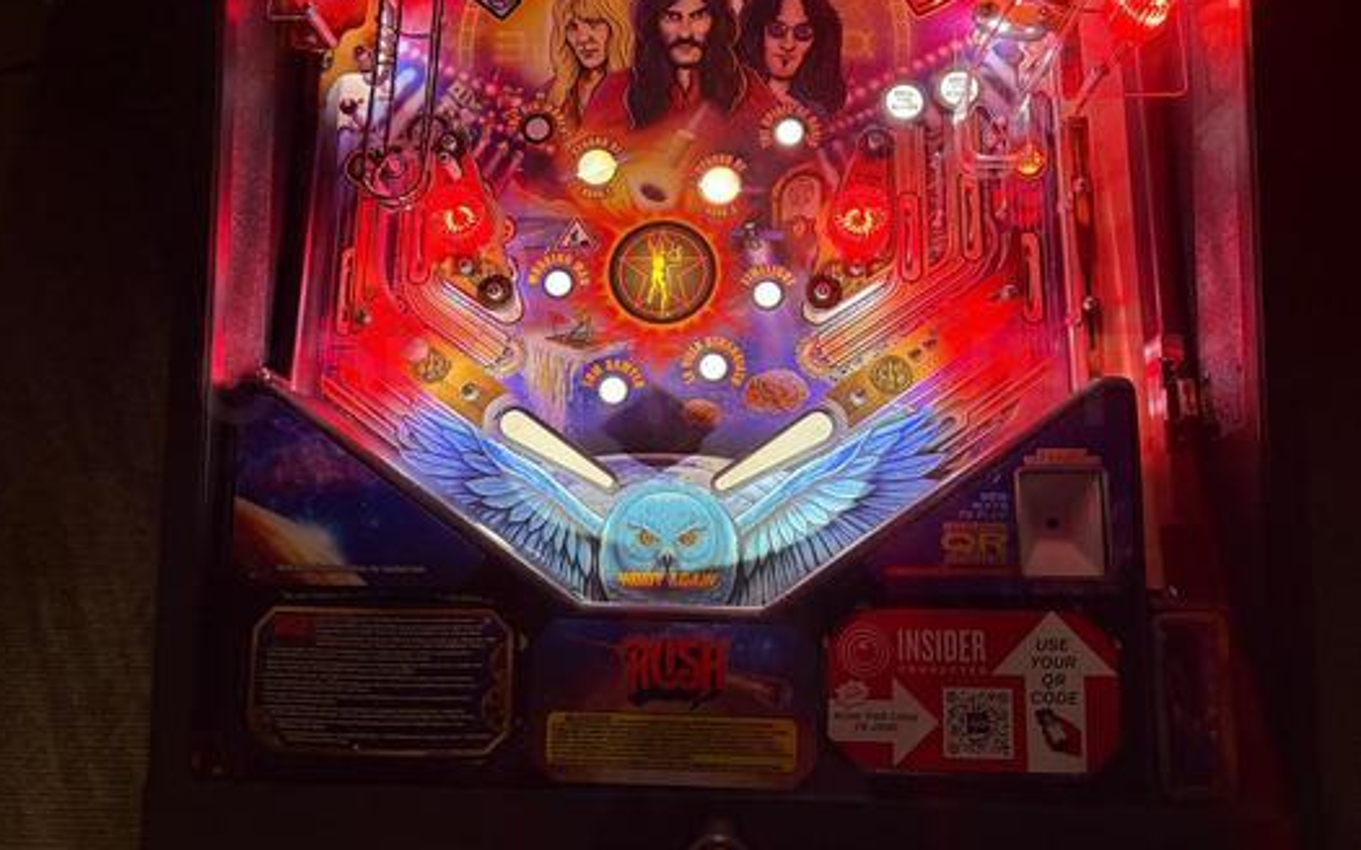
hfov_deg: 66.5
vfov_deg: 44.5
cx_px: 675
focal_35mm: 28
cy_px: 378
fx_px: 1038
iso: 400
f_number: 1.6
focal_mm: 5.96
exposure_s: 1/60
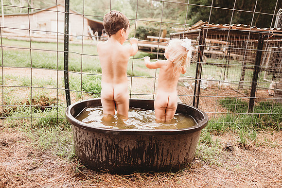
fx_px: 217
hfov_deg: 66.0
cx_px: 148
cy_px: 93
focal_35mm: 28
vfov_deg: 46.9
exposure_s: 1/250
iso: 100
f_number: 2.2
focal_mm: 24
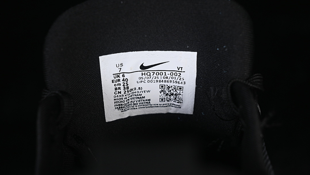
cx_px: 155
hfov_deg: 26.9
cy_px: 96
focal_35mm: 79
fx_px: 649
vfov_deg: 15.3
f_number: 6.3
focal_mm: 50
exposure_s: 1/60
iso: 160
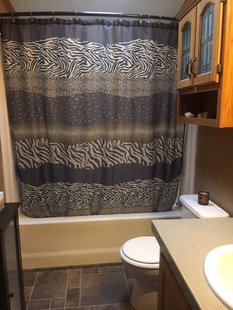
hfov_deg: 48.2
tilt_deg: -9.7
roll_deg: +1.2
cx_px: 116
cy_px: 155
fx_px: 260
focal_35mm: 29
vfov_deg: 61.7
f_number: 2.2
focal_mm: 4.15
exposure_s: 1/24
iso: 200
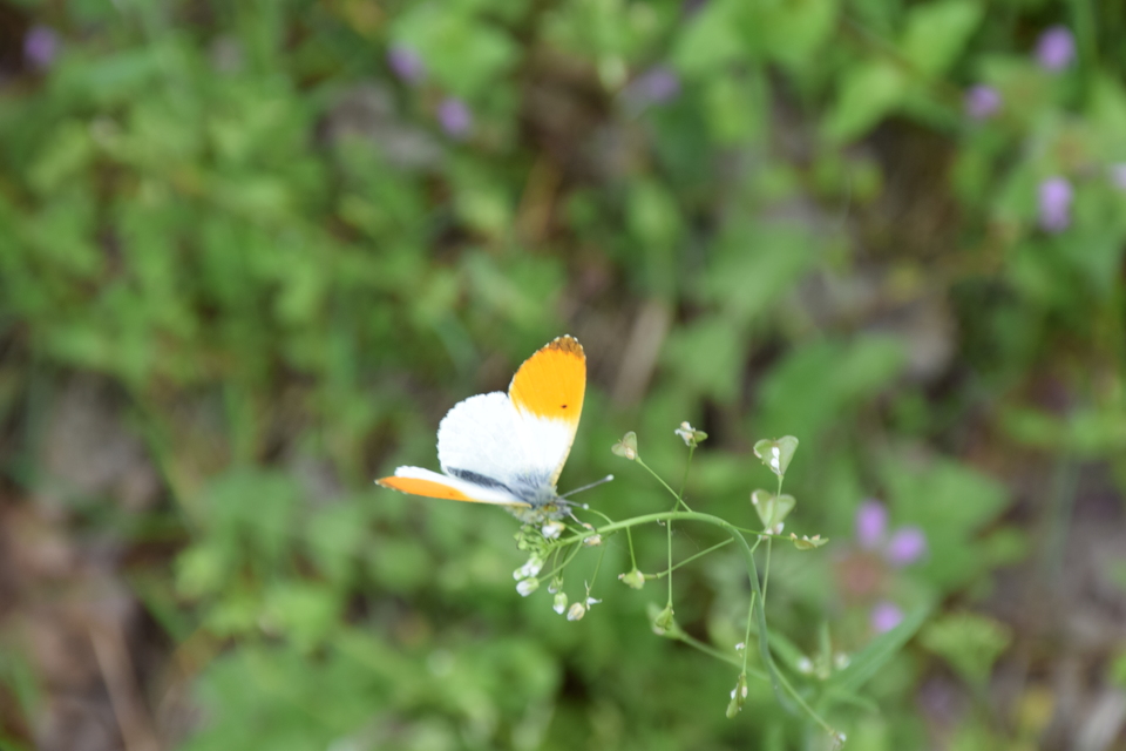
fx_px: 6099
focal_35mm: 195
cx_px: 563
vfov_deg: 7.0
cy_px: 376
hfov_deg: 10.5
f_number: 11
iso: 400
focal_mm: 130
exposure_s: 1/125
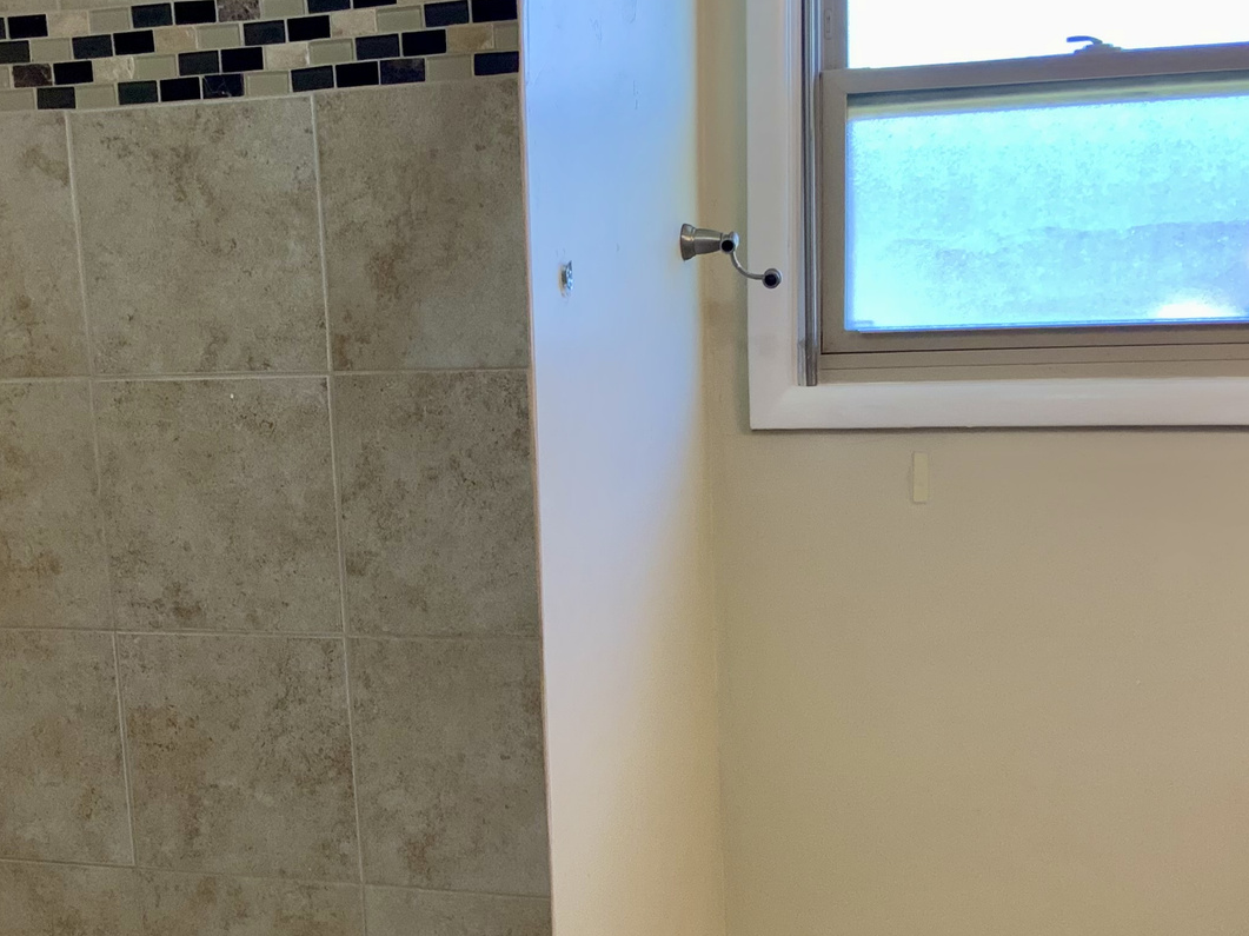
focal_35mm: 56
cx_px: 407
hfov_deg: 34.0
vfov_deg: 26.0
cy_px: 609
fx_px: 2020
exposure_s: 1/60
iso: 80
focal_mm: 3
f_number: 1.8
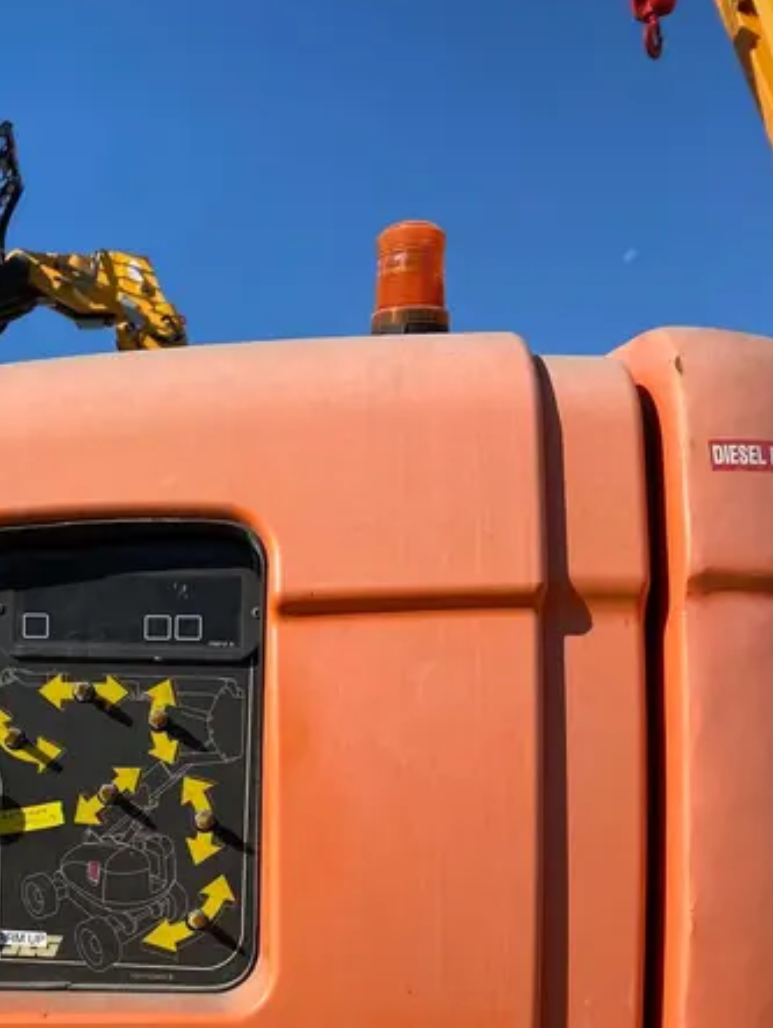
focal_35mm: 43
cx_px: 156
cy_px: 820
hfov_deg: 32.7
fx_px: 1278
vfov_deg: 41.9
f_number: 1.8
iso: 32
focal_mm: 4.25
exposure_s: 1/3731
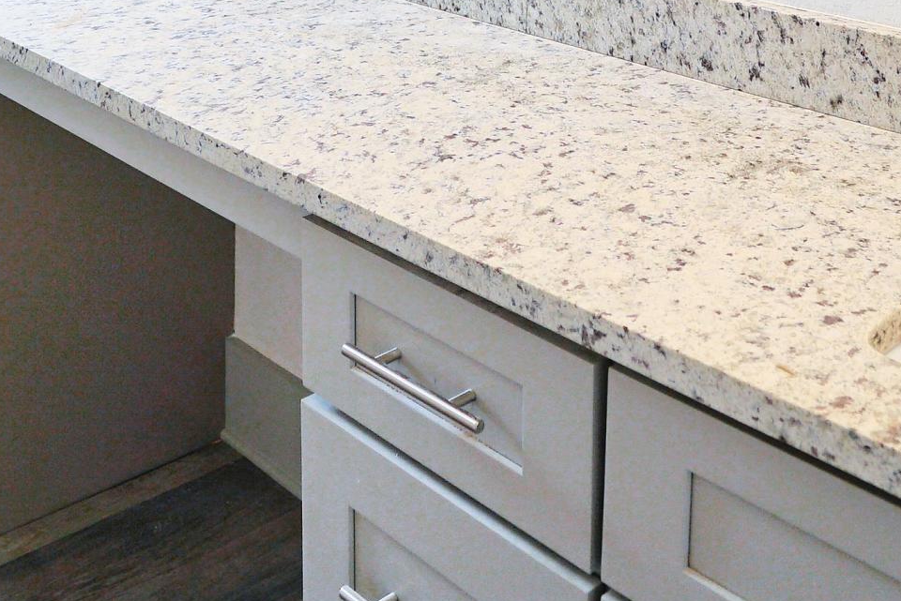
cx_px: 438
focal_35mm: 50
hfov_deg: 39.6
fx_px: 1252
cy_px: -240
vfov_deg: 23.0
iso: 320
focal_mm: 16
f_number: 4
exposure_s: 1/160
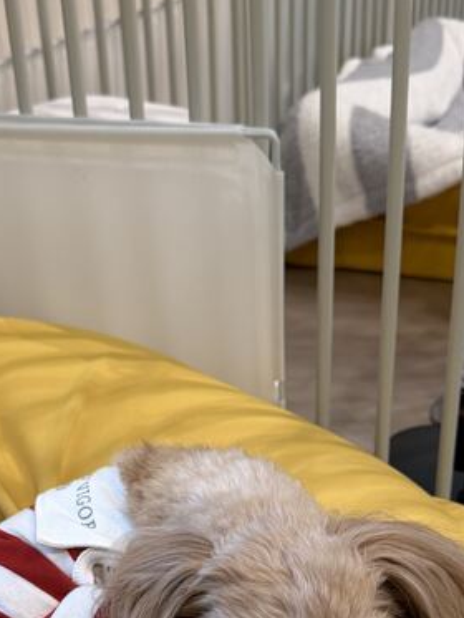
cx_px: 146
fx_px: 1072
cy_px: 599
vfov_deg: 30.2
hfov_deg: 24.3
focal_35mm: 60
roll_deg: +5.3
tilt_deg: -37.6
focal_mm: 6.76
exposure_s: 1/100
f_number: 1.78
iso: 200
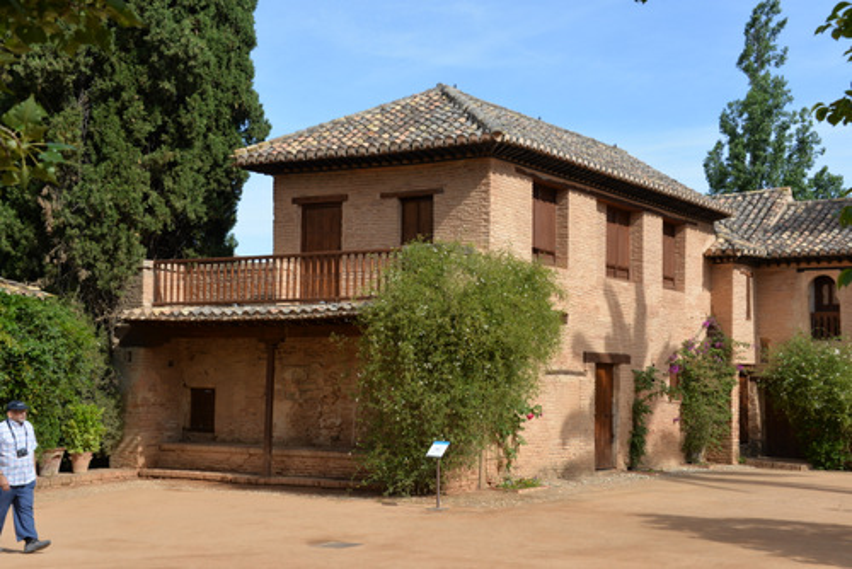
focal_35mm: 48
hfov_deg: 41.1
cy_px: 284
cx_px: 426
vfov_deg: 28.1
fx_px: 1137
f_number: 8
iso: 180
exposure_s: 1/250
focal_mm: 48
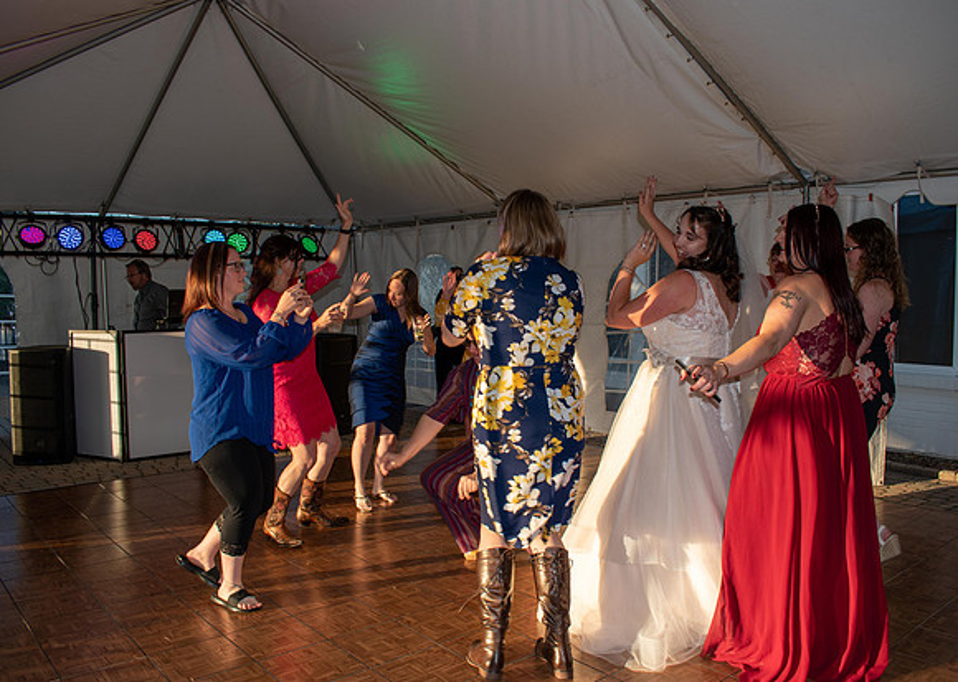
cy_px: 341
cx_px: 501
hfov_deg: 63.9
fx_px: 767
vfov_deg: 47.9
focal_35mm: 28
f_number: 6.3
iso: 100
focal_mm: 18
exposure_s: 1/160
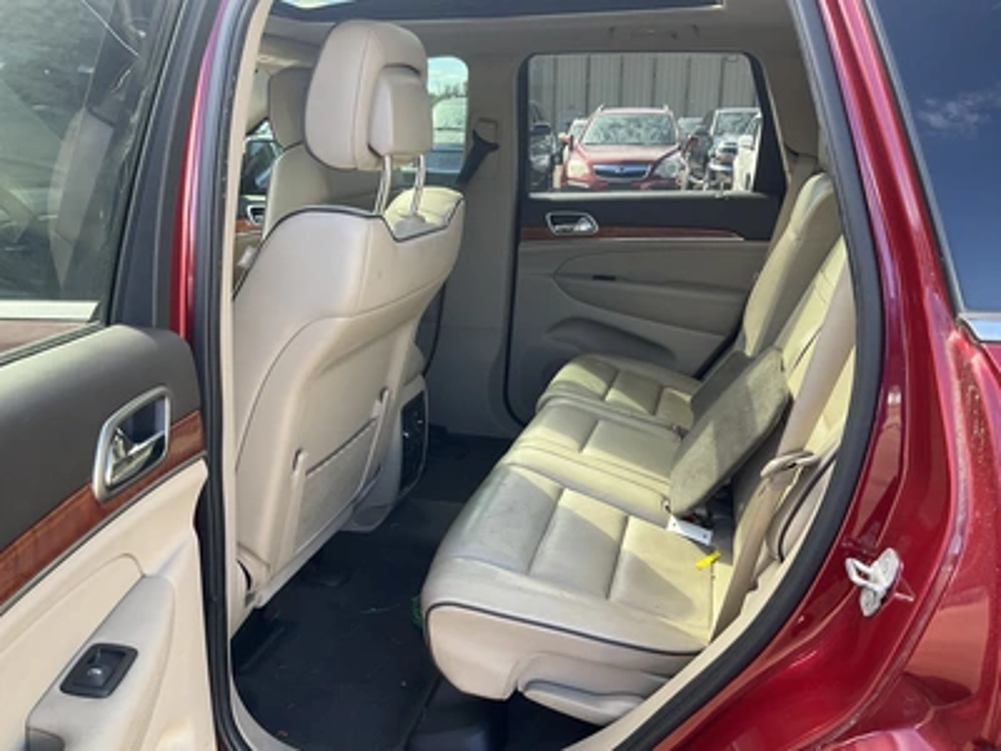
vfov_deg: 48.2
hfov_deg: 61.7
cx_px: 500
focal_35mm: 29
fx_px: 839
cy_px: 376
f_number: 1.8
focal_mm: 3
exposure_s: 1/122
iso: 25
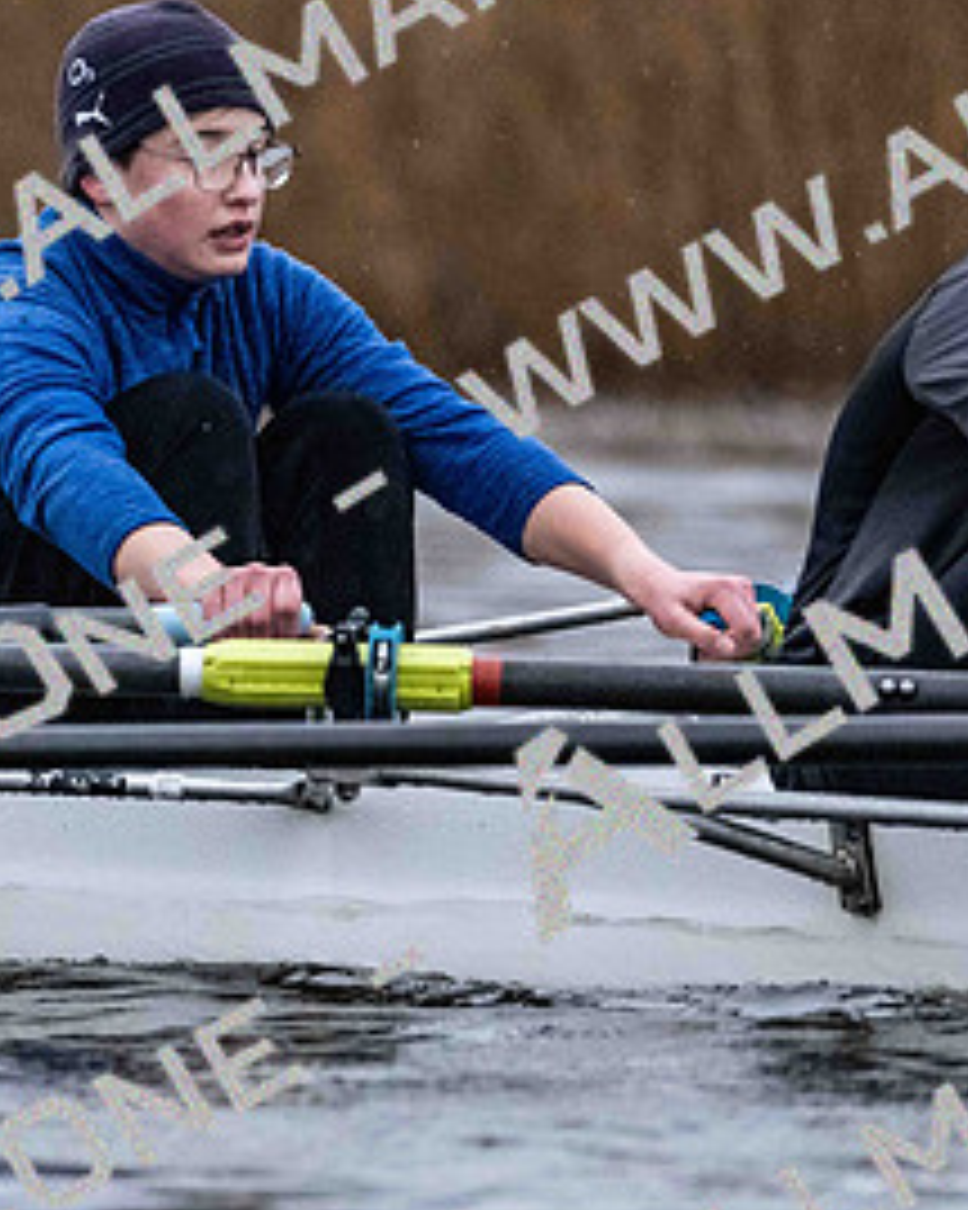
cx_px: 131
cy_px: 515
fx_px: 29024
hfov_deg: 1.9
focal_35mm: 810
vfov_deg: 2.4
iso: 11400
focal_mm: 400
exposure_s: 1/1600
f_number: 4.5
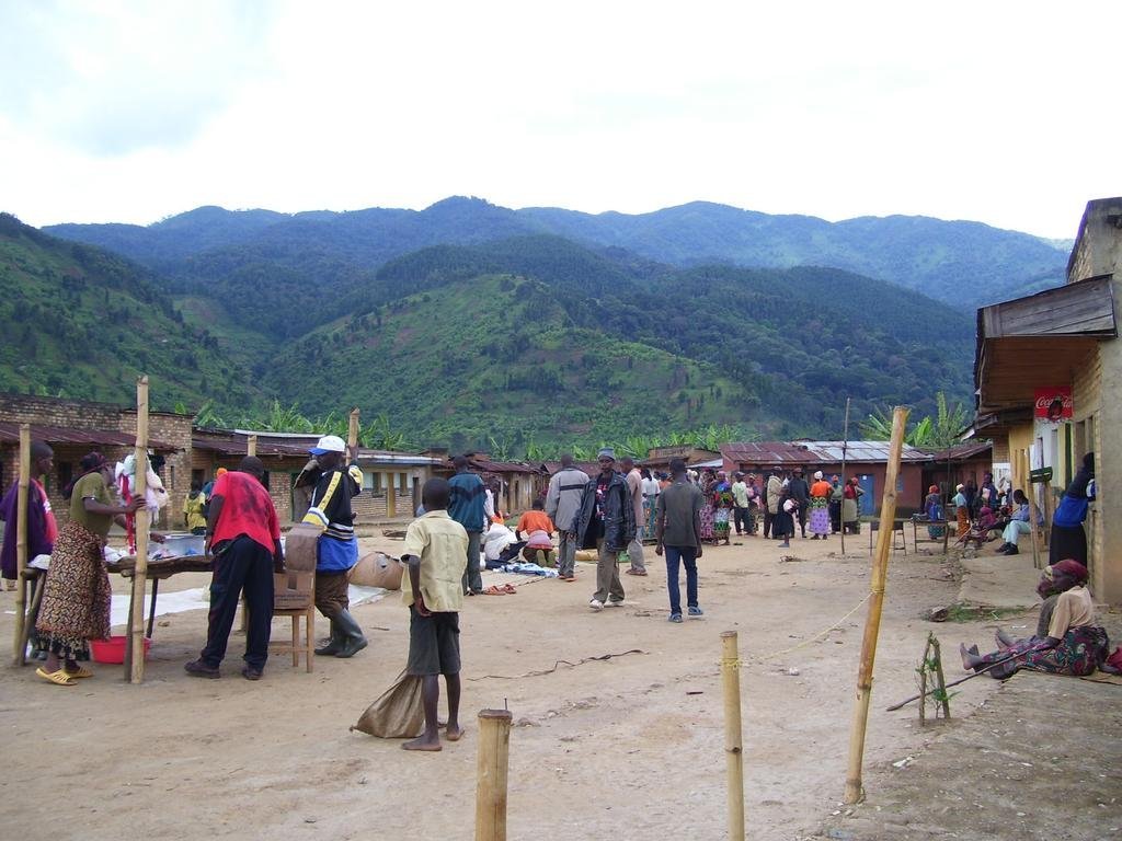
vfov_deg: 38.7
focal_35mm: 37
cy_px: 420
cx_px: 561
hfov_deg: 50.1
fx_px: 1199
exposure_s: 1/350
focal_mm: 6
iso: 80
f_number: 2.7
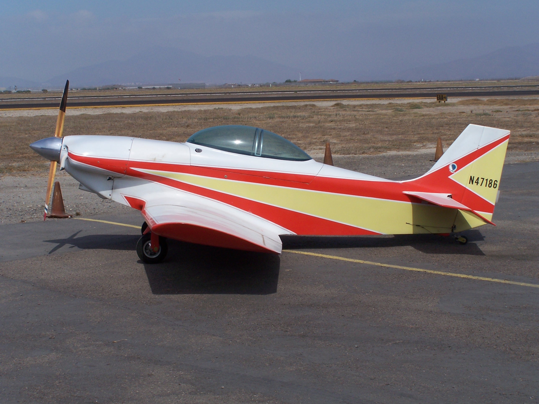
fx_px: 1043
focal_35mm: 67
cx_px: 270
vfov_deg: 21.9
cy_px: 202
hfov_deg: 29.0
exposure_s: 1/750
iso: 80
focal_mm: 11.1
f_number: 6.3
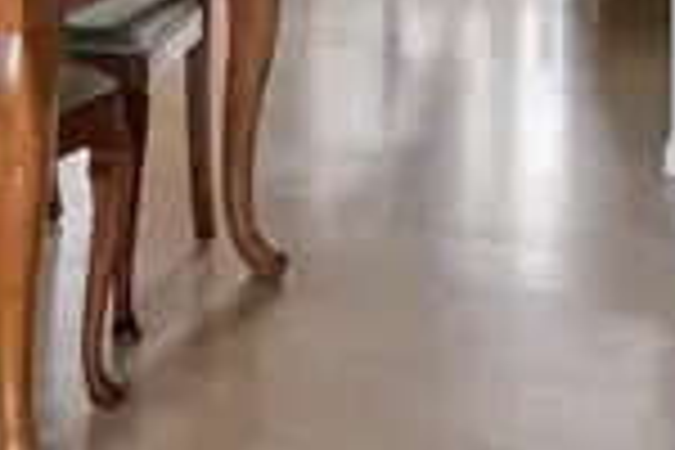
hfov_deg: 23.0
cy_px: -374
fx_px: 1650
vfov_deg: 13.8
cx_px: 220
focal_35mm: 88
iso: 400
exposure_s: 1/15
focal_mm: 22
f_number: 8
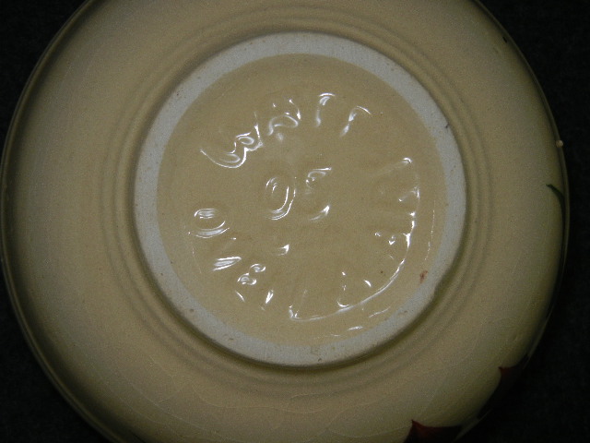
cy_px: 222
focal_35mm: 52
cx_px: 295
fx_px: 886
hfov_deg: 36.8
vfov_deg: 28.0
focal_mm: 9.3
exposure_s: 1/30
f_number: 7.8
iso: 285
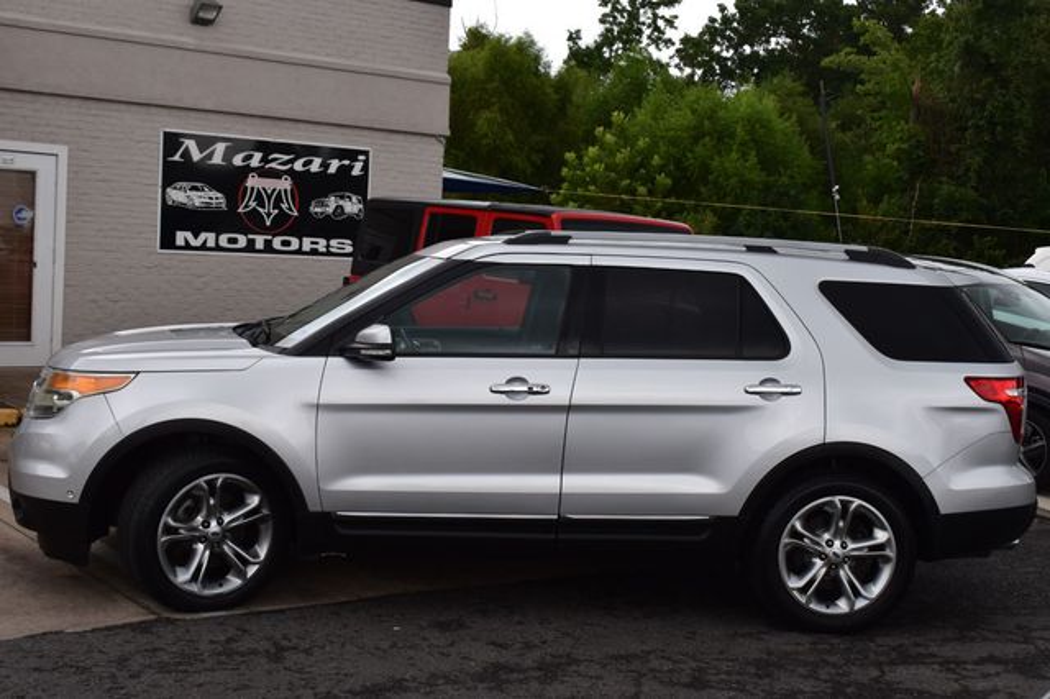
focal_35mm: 51
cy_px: 350
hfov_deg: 38.9
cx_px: 525
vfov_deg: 26.5
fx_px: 1487
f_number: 10
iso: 400
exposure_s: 1/320
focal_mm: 34
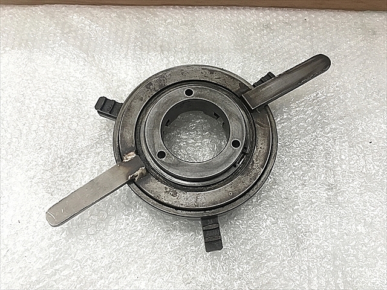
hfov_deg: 61.7
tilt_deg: -67.6
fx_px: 324
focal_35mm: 29
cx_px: 194
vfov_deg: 48.2
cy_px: 145
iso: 80
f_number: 2.2
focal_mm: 4.15
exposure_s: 1/30
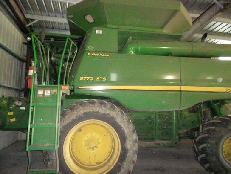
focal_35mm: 26
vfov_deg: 53.1
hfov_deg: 67.3
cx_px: 116
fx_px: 174
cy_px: 87
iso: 1600
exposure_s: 1/25
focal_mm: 4.6
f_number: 3.2
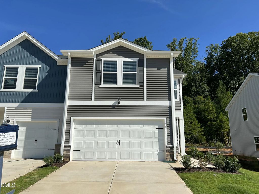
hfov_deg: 67.3
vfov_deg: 53.1
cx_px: 130
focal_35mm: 26
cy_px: 97
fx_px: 195
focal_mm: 5.7
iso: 50
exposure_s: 1/6579
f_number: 1.5
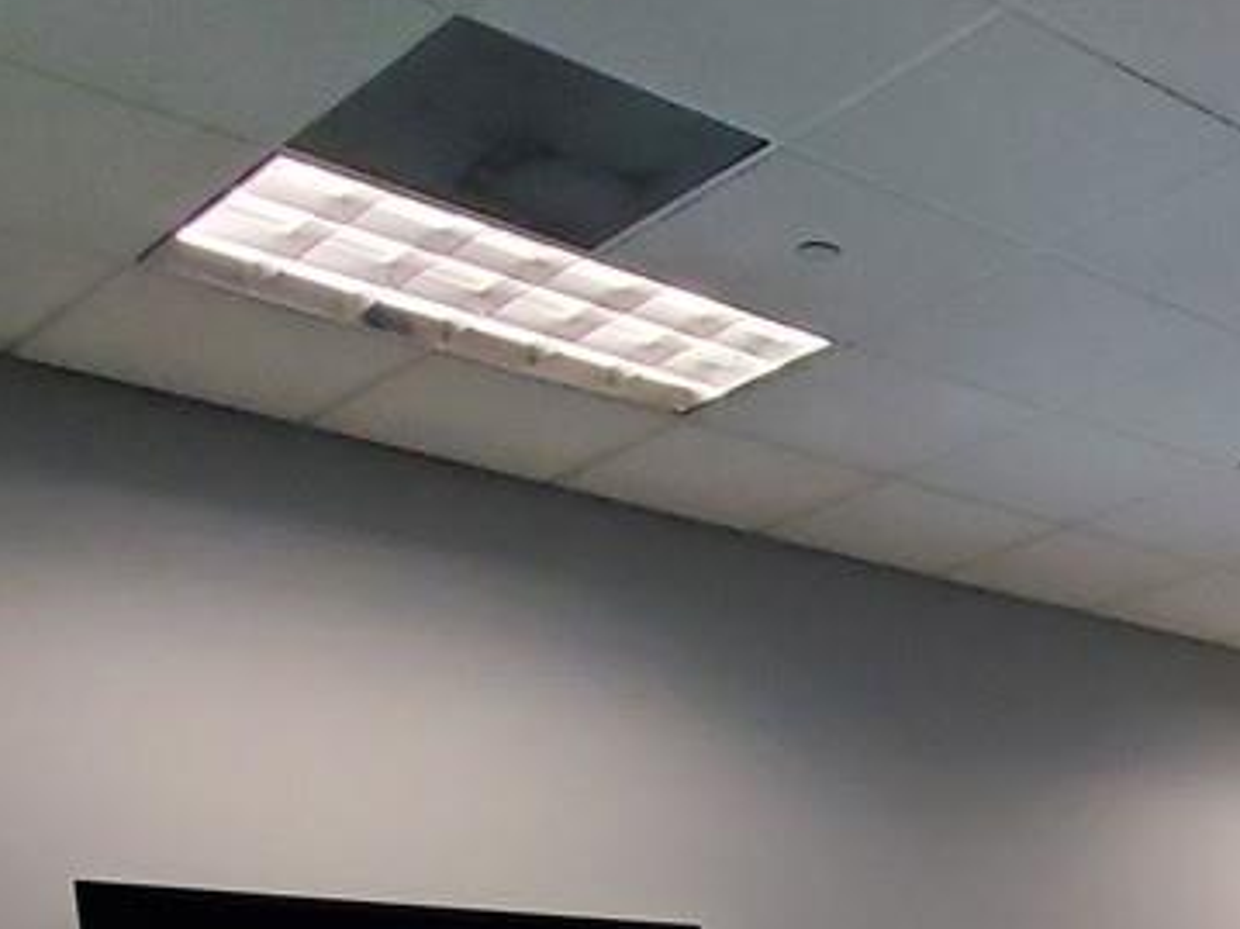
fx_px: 2077
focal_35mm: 58
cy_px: 1464
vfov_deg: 20.7
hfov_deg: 29.9
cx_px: 1364
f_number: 2.2
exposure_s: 1/59
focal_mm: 1.8
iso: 320
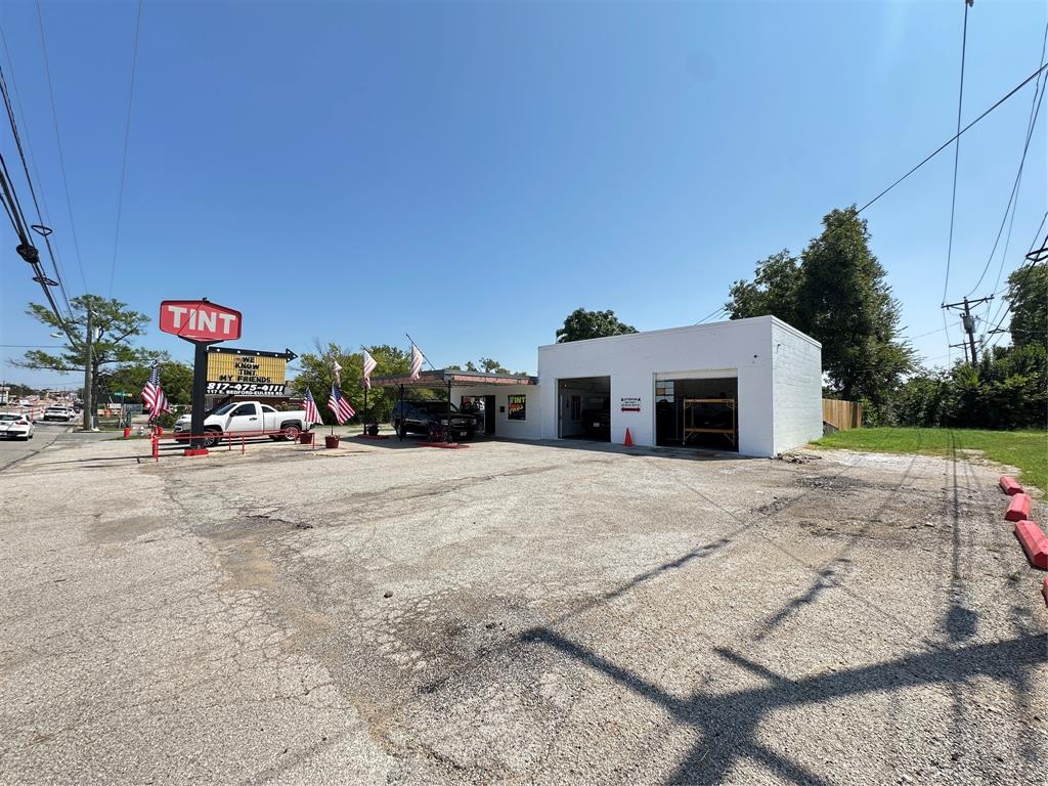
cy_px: 393
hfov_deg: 102.1
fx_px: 424
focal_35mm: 14
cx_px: 524
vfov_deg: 85.7
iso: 50
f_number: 2.2
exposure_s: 1/1072
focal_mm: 2.22
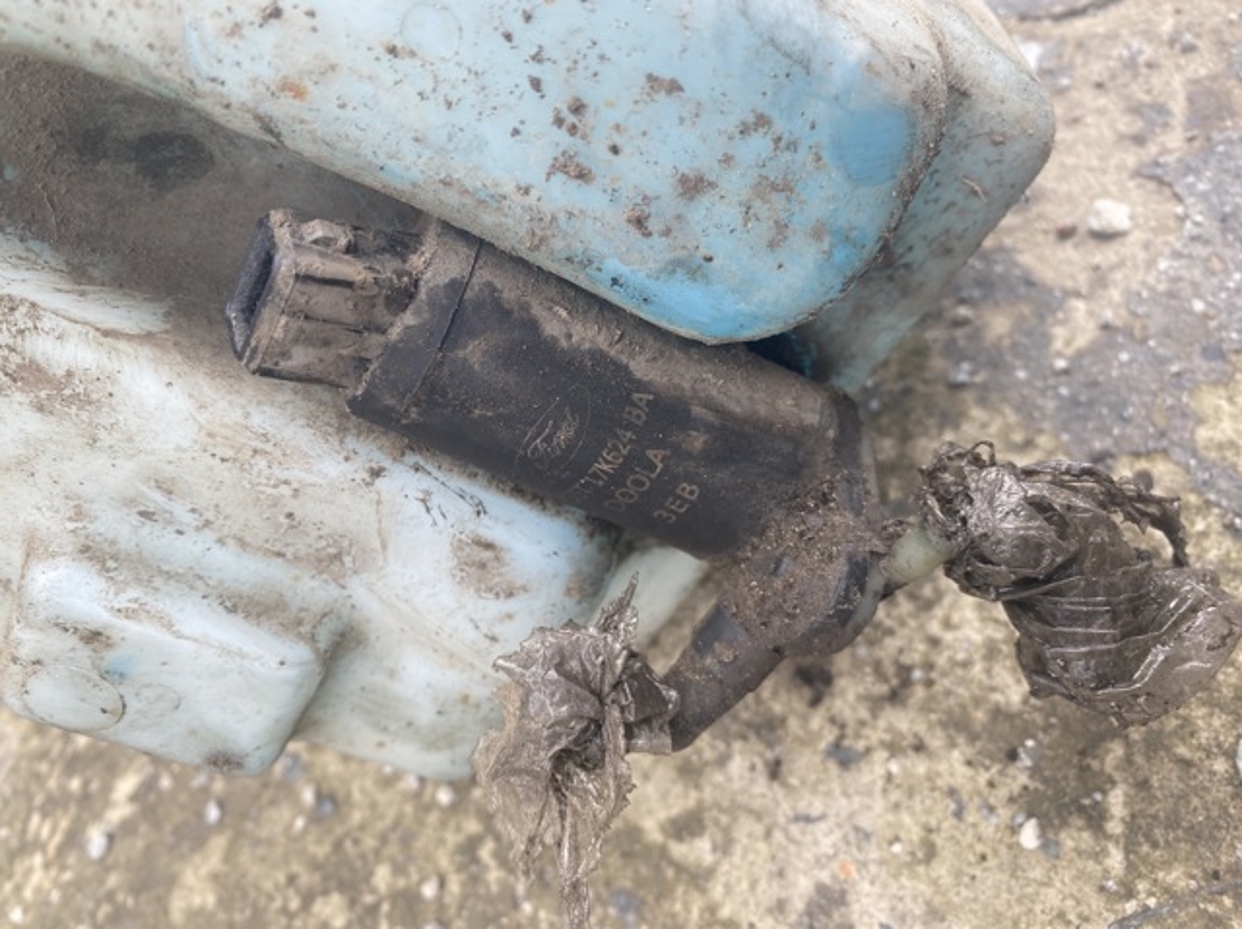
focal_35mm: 25
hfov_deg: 69.4
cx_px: 621
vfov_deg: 54.8
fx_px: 896
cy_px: 464
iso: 32
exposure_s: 1/308
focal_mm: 4.25
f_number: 1.8
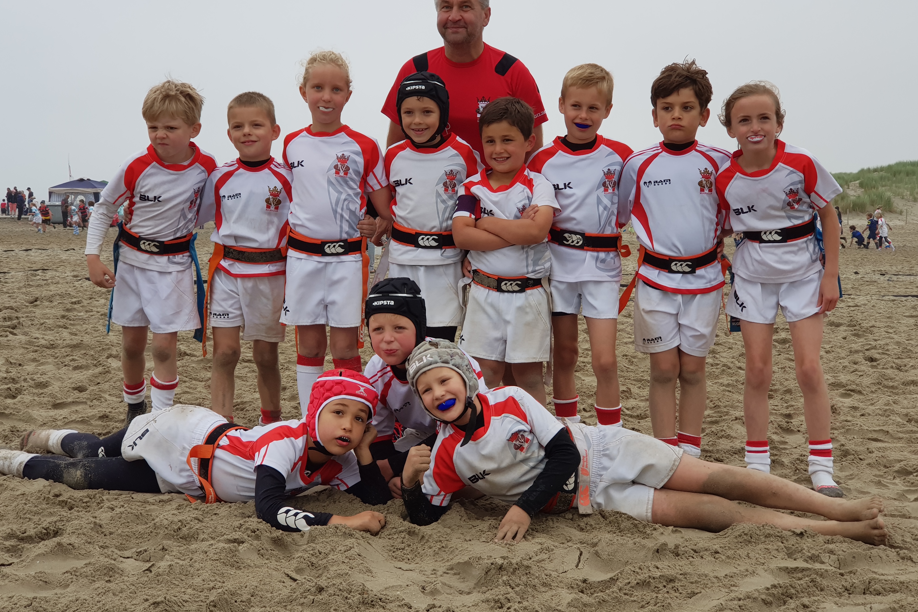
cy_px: 287
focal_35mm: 55
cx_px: 462
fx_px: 1402
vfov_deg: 24.6
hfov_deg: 36.2
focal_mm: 6
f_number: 2.4
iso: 25
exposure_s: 1/334
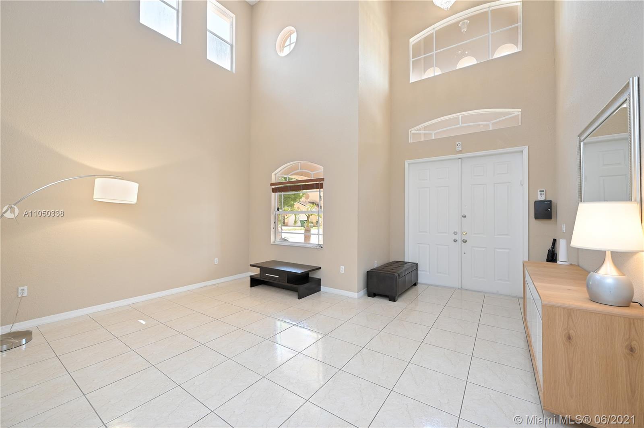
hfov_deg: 104.3
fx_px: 250
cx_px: 322
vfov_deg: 81.1
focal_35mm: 14
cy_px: 214
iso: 200
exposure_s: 1/125
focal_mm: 14
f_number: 4.5
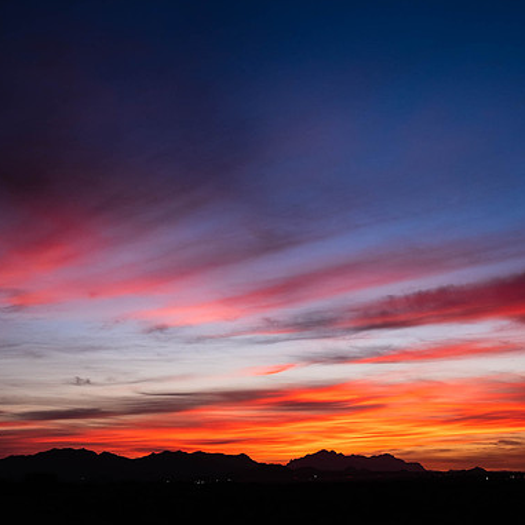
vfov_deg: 30.0
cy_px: 264
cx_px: 292
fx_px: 978
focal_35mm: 57
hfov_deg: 30.0
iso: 400
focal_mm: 29.2
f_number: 5.6
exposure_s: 1/125
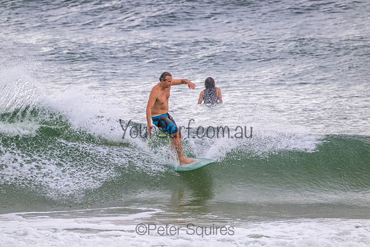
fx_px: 8224
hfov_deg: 2.6
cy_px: 124
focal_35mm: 800
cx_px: 185
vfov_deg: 1.7
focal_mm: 800
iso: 3600
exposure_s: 1/2000
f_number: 11
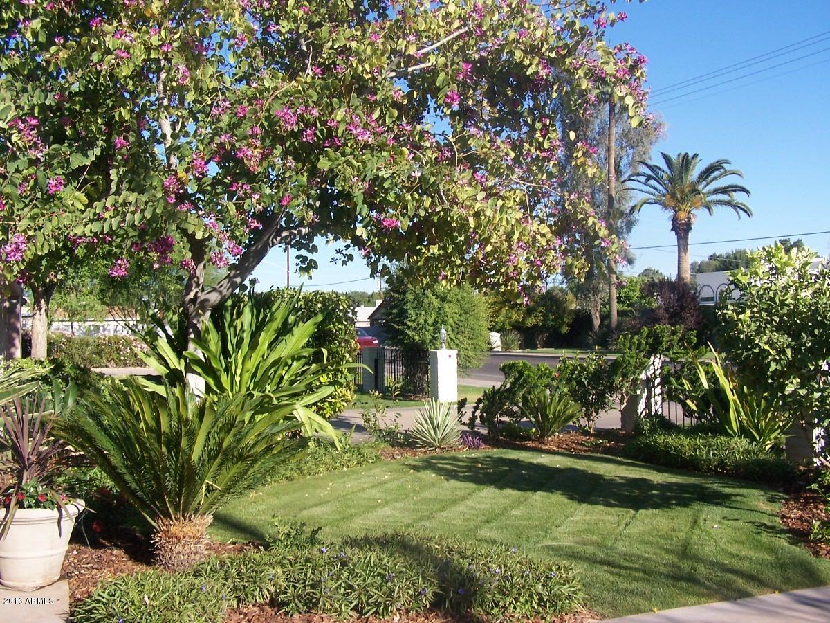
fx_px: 911
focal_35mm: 38
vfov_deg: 37.7
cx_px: 415
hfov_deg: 49.0
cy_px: 312
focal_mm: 6.3
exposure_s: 1/350
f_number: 4
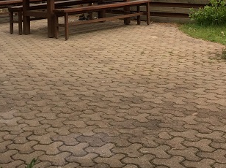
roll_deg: +2.8
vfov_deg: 18.8
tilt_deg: -1.8
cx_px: 119
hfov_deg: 26.4
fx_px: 482
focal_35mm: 74
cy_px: -34
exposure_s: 1/366
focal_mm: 4.15
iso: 32
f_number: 2.2
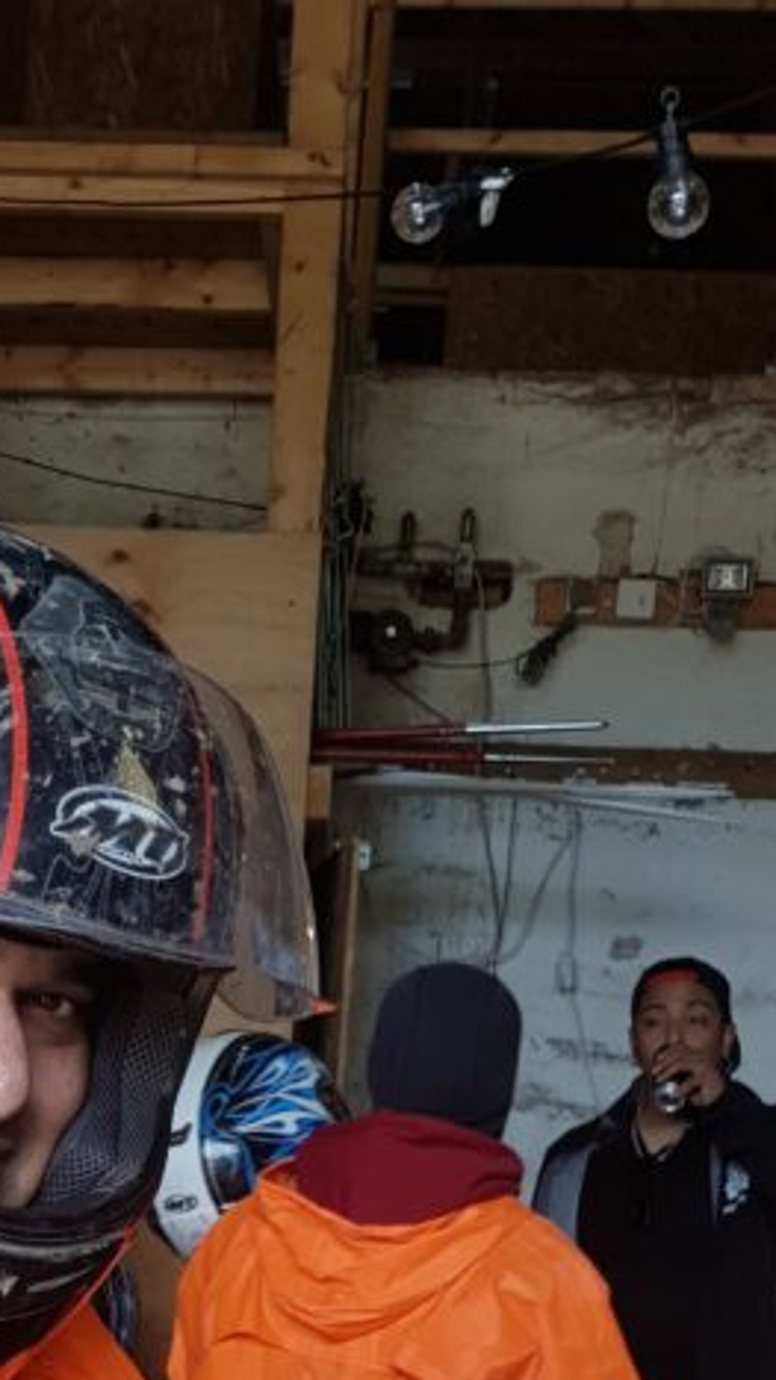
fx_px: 2270
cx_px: 77
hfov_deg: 19.1
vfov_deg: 31.4
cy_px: 1365
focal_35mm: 62
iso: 50
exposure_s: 1/100
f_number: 1.7
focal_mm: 4.2
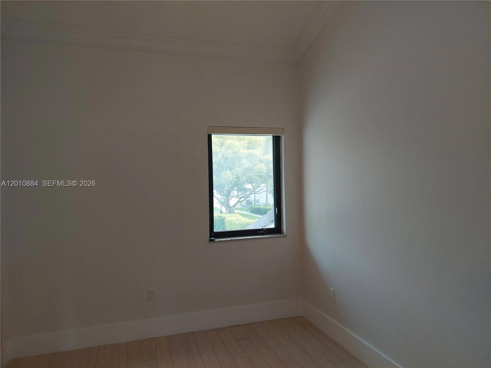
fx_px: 340
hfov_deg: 71.6
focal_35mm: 24
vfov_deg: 56.8
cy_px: 184
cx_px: 246
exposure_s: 1/60
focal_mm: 5.23
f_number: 1.8
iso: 50
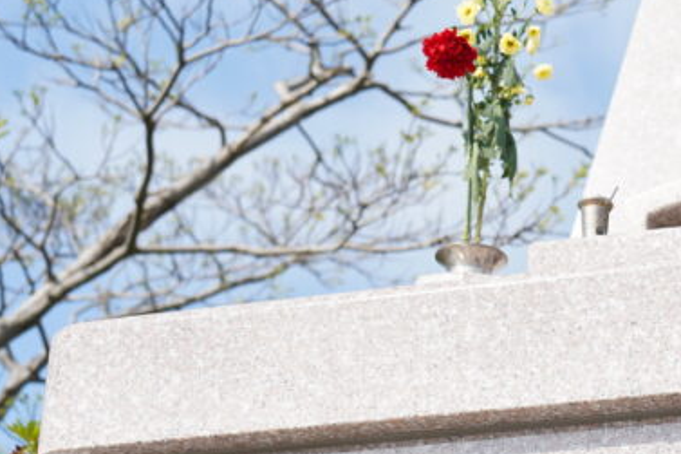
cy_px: 390
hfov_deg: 18.8
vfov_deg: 12.8
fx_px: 2004
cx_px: 685
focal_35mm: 106
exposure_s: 1/400
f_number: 5.6
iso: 100
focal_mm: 39
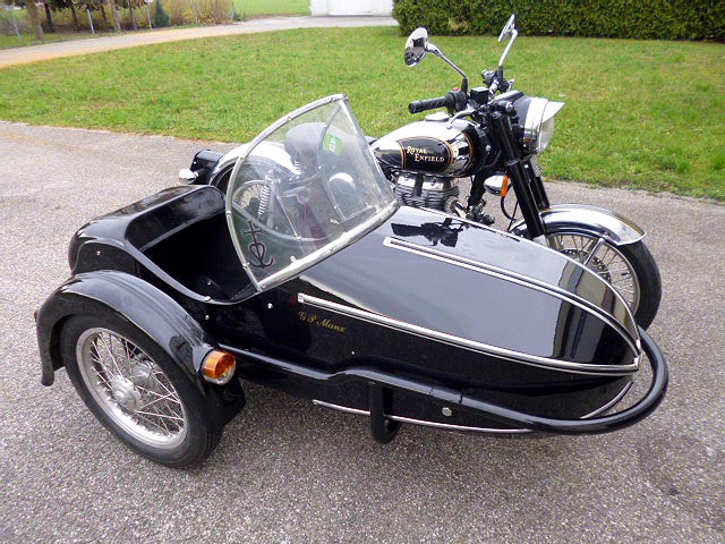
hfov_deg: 71.6
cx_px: 362
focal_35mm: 24
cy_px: 272
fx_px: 503
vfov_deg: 56.8
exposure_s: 1/60
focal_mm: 4.3
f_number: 2.5
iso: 160
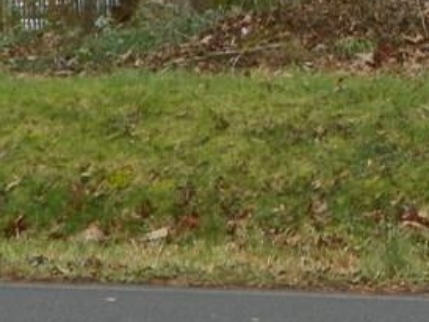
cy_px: -172
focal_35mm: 325
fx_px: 4031
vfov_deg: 4.6
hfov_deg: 6.0
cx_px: 625
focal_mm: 15.5
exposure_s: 1/100
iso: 64
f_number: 4
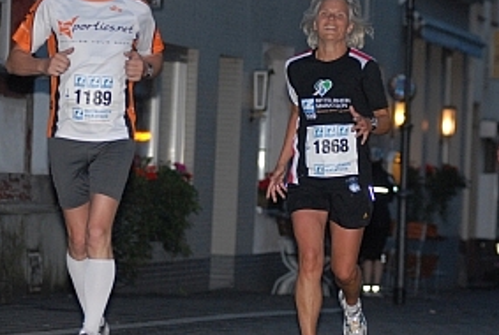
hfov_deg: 9.2
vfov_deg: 6.2
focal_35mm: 223
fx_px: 3093
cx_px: 245
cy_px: 138
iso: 800
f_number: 3.2
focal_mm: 105
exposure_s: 1/250
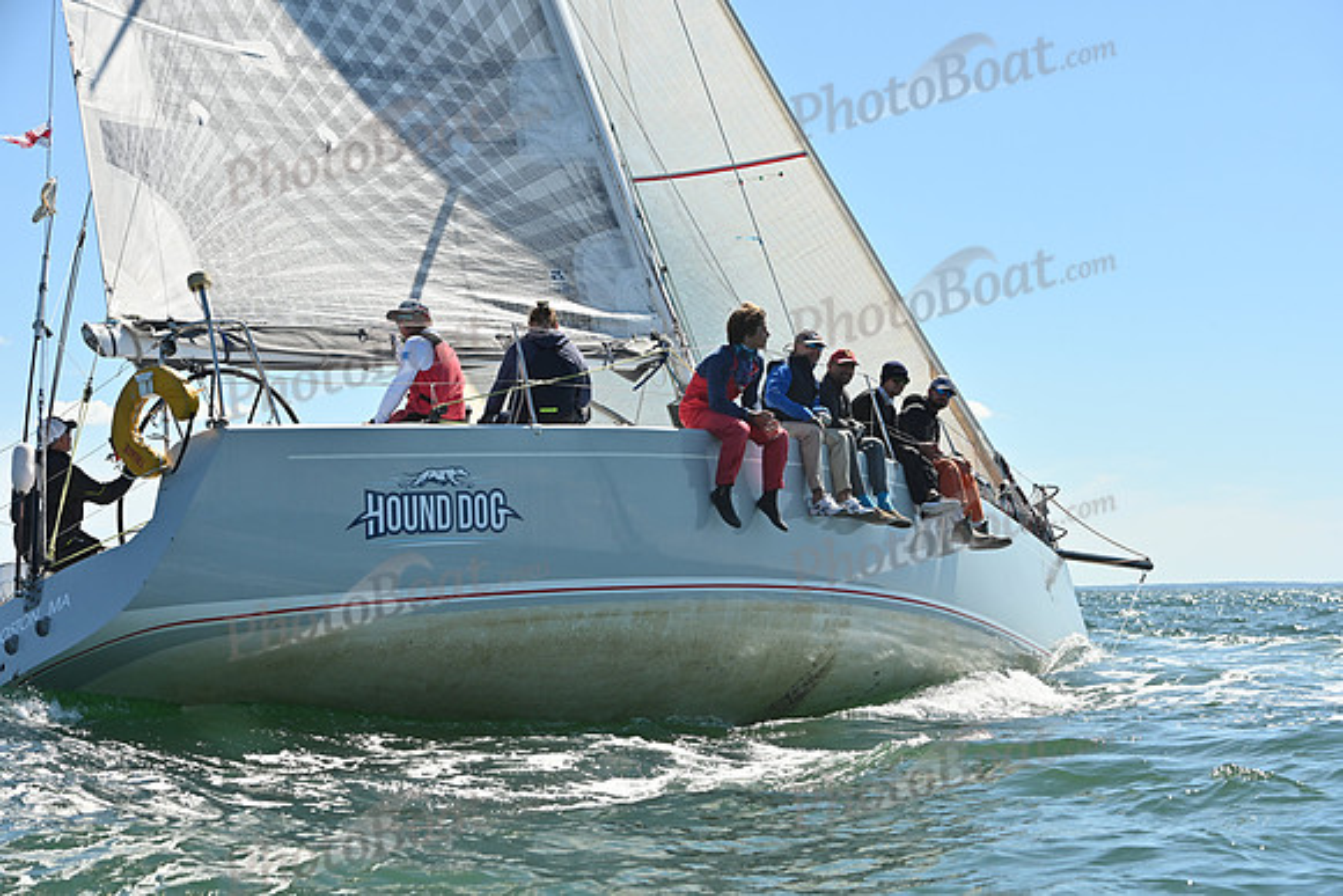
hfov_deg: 28.8
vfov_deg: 19.5
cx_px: 672
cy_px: 448
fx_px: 2612
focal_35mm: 70
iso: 320
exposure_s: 1/1250
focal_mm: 70
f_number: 8
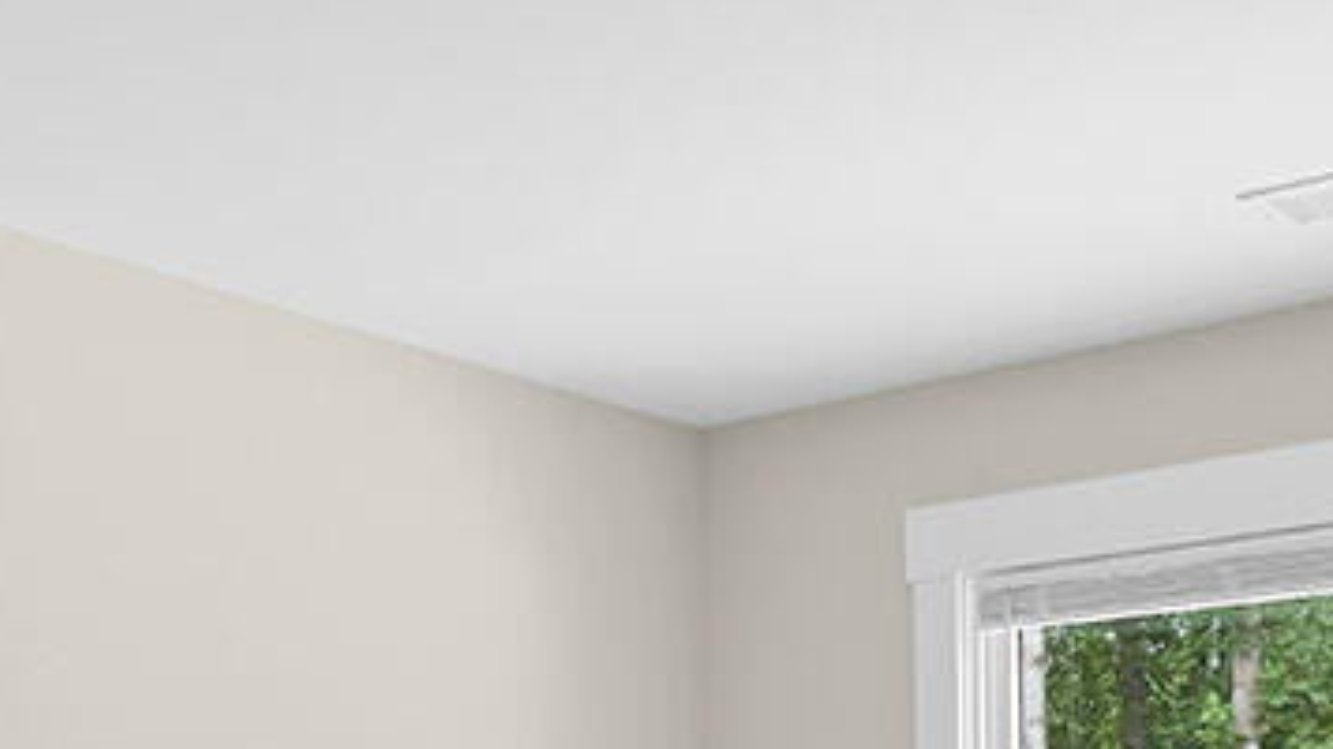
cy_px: 994
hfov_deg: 31.1
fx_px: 2332
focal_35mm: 66
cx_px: 277
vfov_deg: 17.1
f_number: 8
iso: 800
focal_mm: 14
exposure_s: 1/100
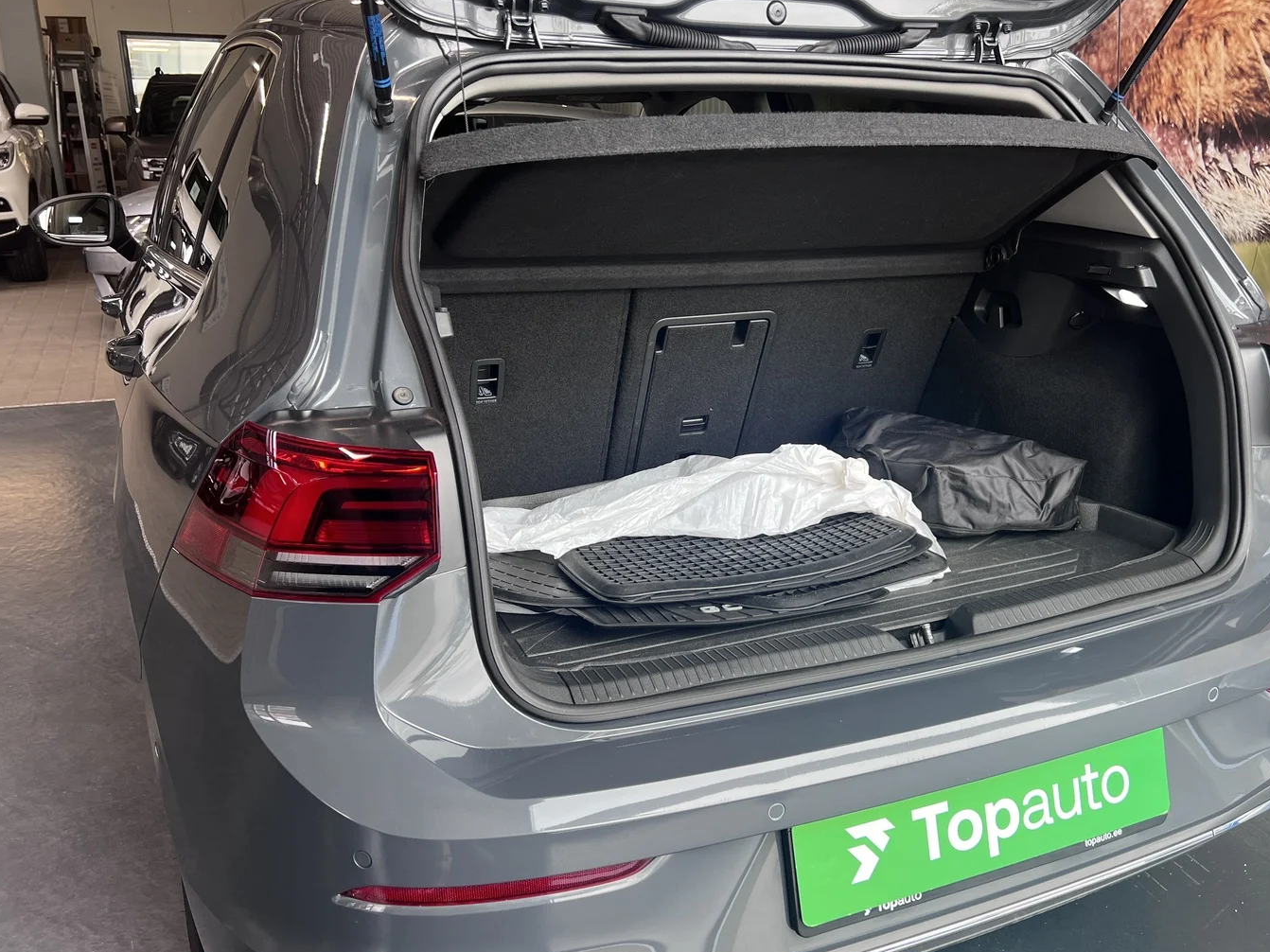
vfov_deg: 45.4
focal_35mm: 31
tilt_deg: -16.7
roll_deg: +0.0
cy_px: 512
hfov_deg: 58.1
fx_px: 1137
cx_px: 721
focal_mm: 5.7
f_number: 1.5
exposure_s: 1/121
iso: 80
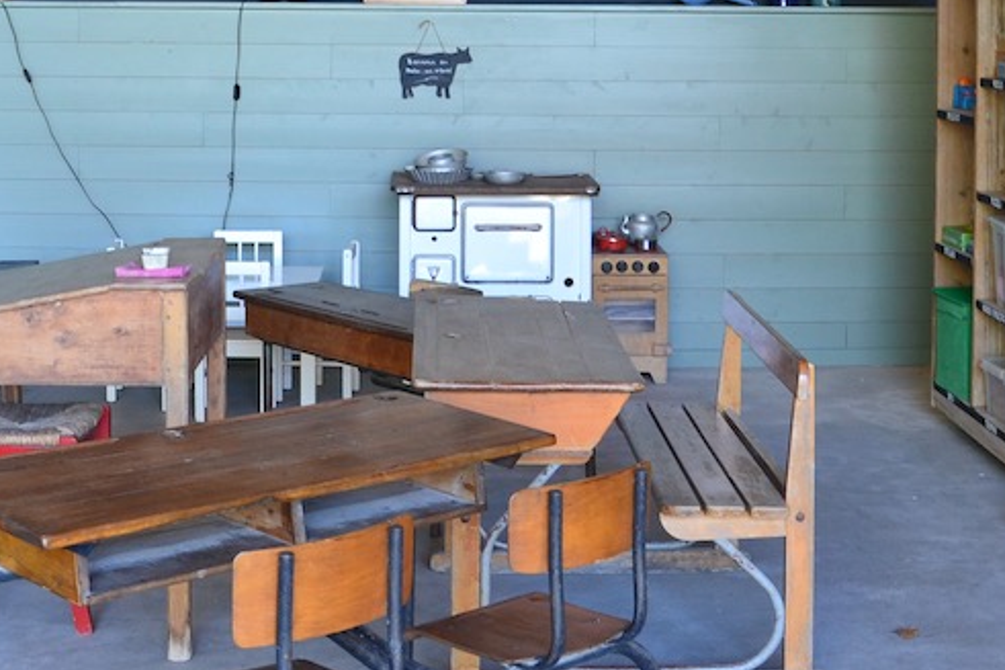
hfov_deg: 30.5
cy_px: -2
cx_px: 454
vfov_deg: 20.0
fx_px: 1842
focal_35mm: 66
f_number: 6.3
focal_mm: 18
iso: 400
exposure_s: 1/20
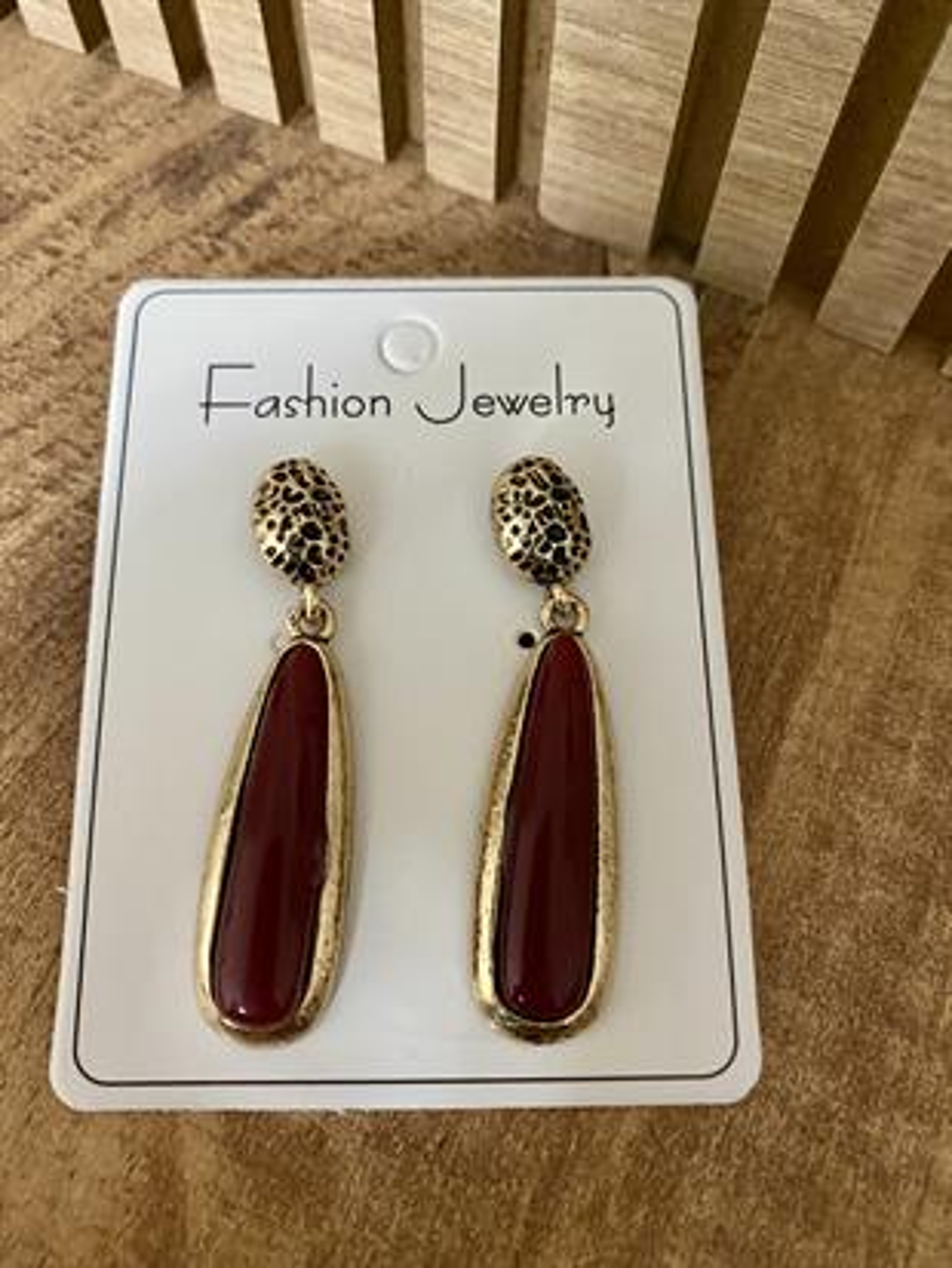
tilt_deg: -73.3
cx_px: 476
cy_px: 634
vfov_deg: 69.4
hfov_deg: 54.9
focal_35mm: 25
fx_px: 916
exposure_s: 1/25
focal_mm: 4.25
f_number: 1.8
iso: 500
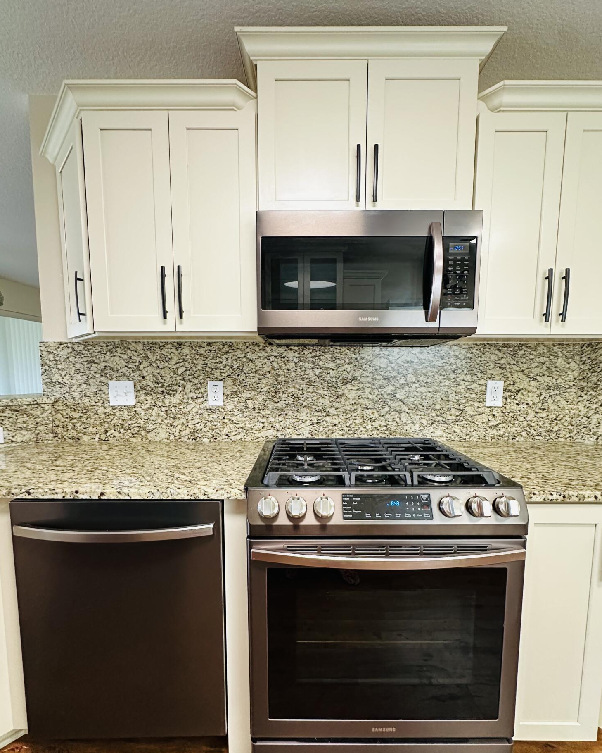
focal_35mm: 15
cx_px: 301
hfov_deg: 84.0
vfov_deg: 96.7
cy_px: 400
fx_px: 334
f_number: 2.2
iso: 500
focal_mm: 2.22
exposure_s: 1/60
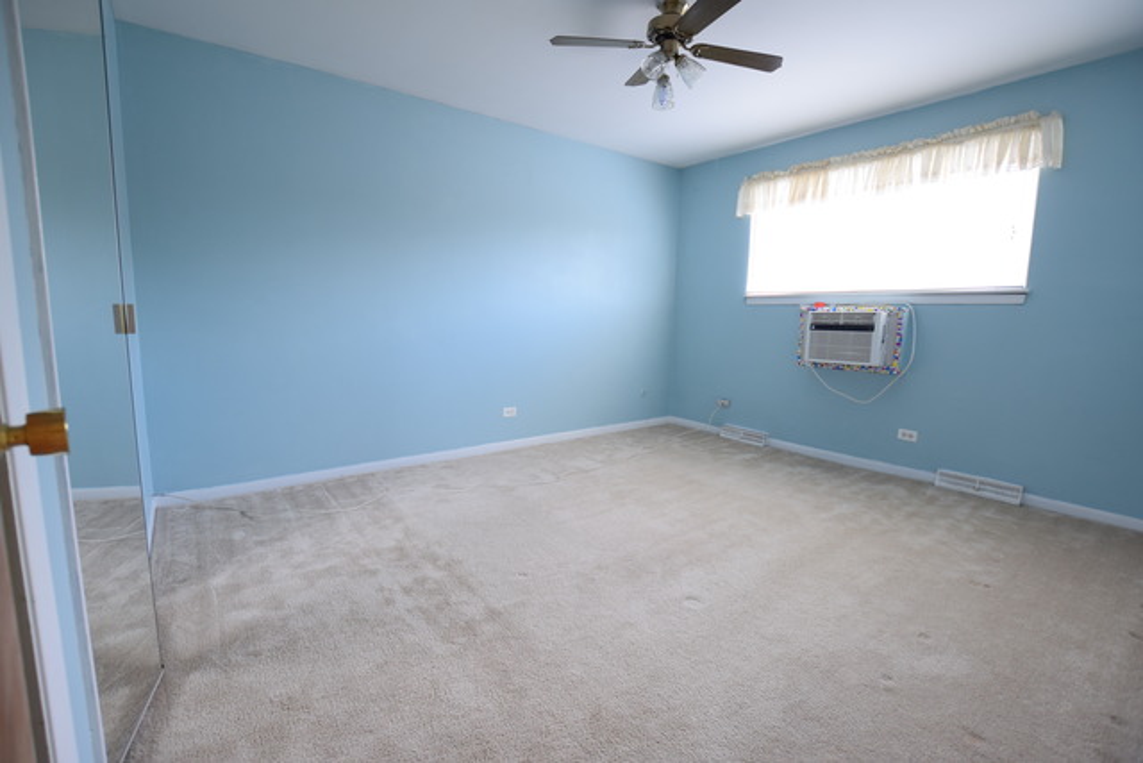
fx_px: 476
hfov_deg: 100.4
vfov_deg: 77.4
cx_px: 572
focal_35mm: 15
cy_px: 382
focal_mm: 10
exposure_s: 1/60
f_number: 4
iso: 450
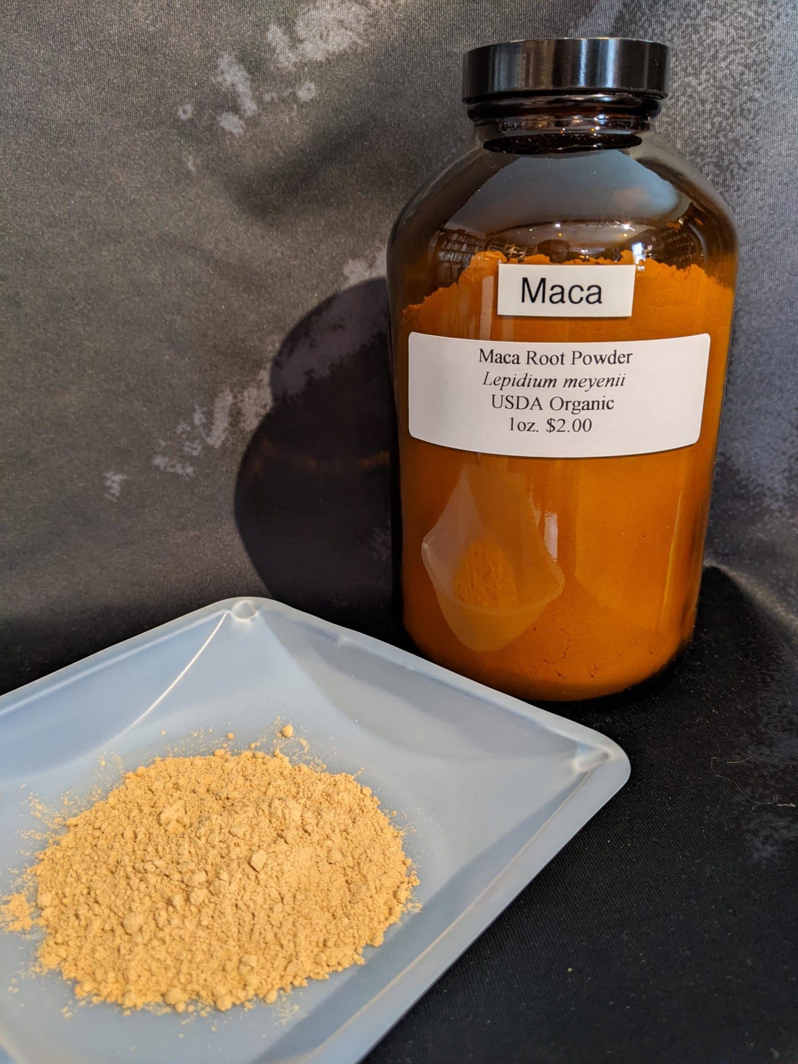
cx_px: 399
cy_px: 532
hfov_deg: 51.4
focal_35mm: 27
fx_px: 830
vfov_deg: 65.3
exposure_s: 1/24
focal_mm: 4.44
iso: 162
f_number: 1.8
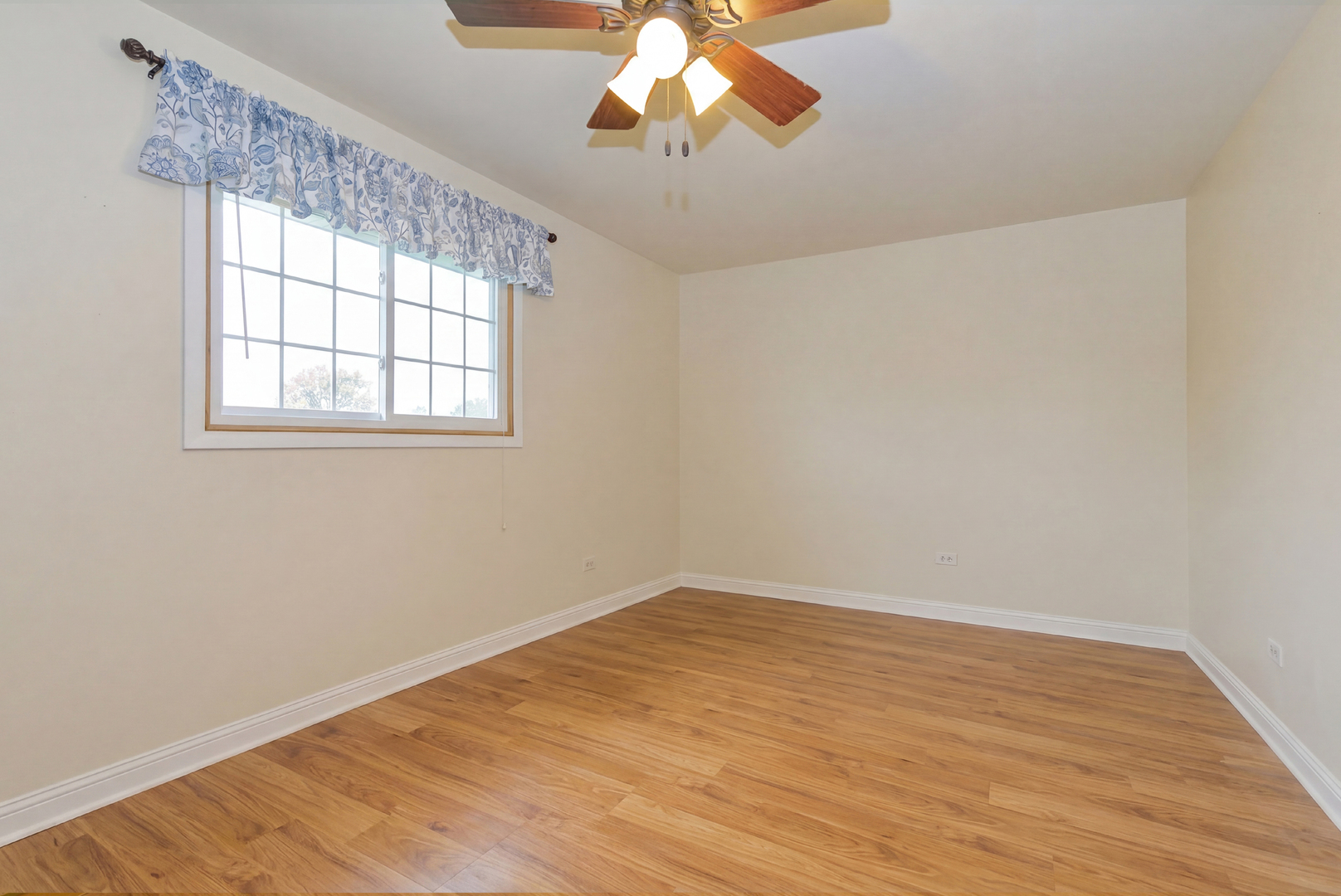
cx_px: 670
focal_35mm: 15
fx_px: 559
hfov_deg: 100.4
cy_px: 448
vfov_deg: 77.4
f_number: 8
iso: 320
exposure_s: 1/4
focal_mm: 10
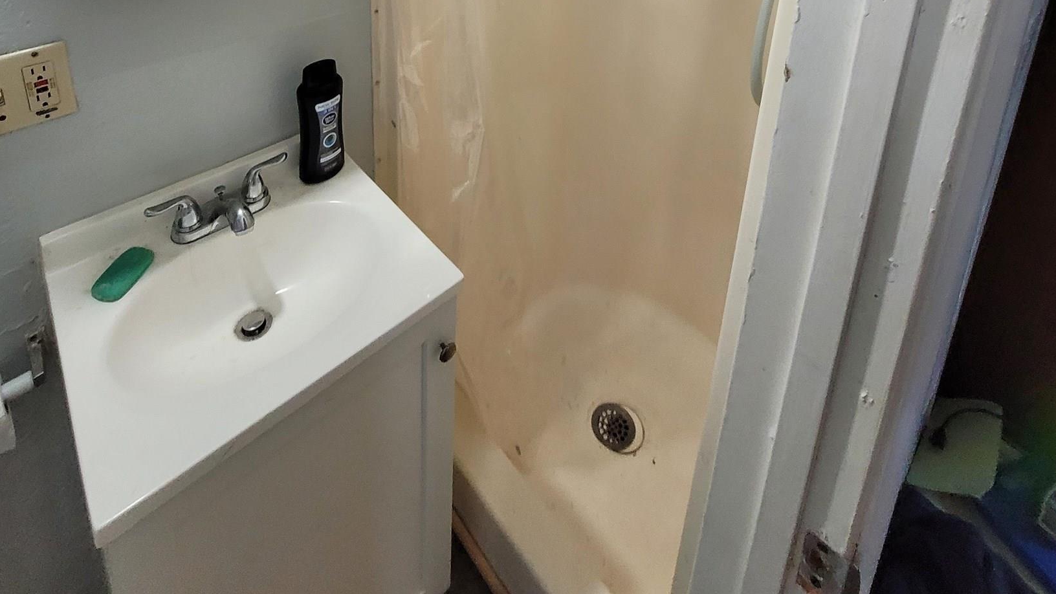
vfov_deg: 43.5
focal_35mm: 20
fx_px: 560
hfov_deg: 86.6
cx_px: 516
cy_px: -58
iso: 200
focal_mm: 1.74
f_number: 2.2
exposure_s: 1/60
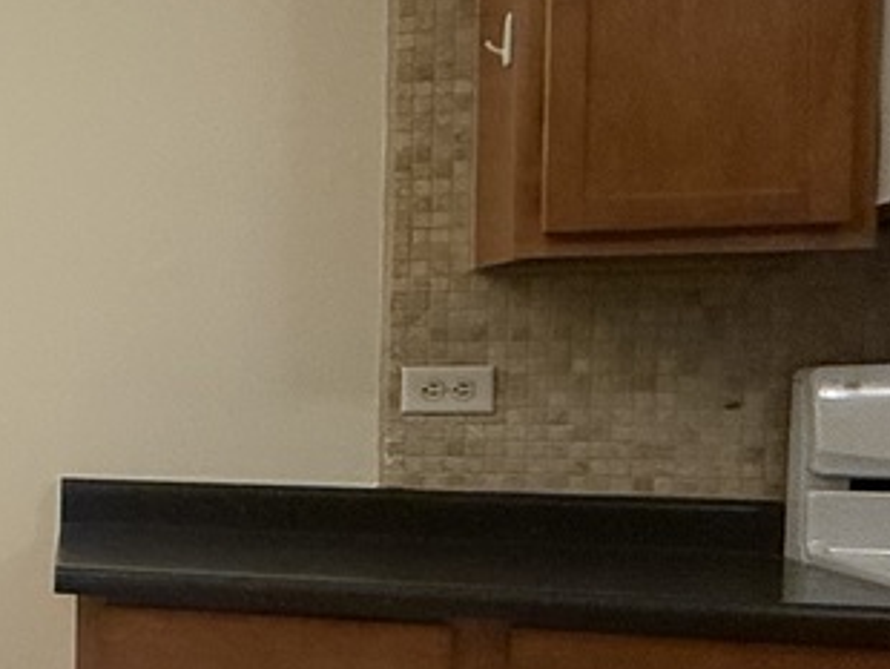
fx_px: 1672
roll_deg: +0.0
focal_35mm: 65
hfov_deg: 20.3
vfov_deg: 22.5
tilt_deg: -2.5
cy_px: 434
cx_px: -746
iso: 250
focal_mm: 2.22
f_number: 2.2
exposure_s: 1/120
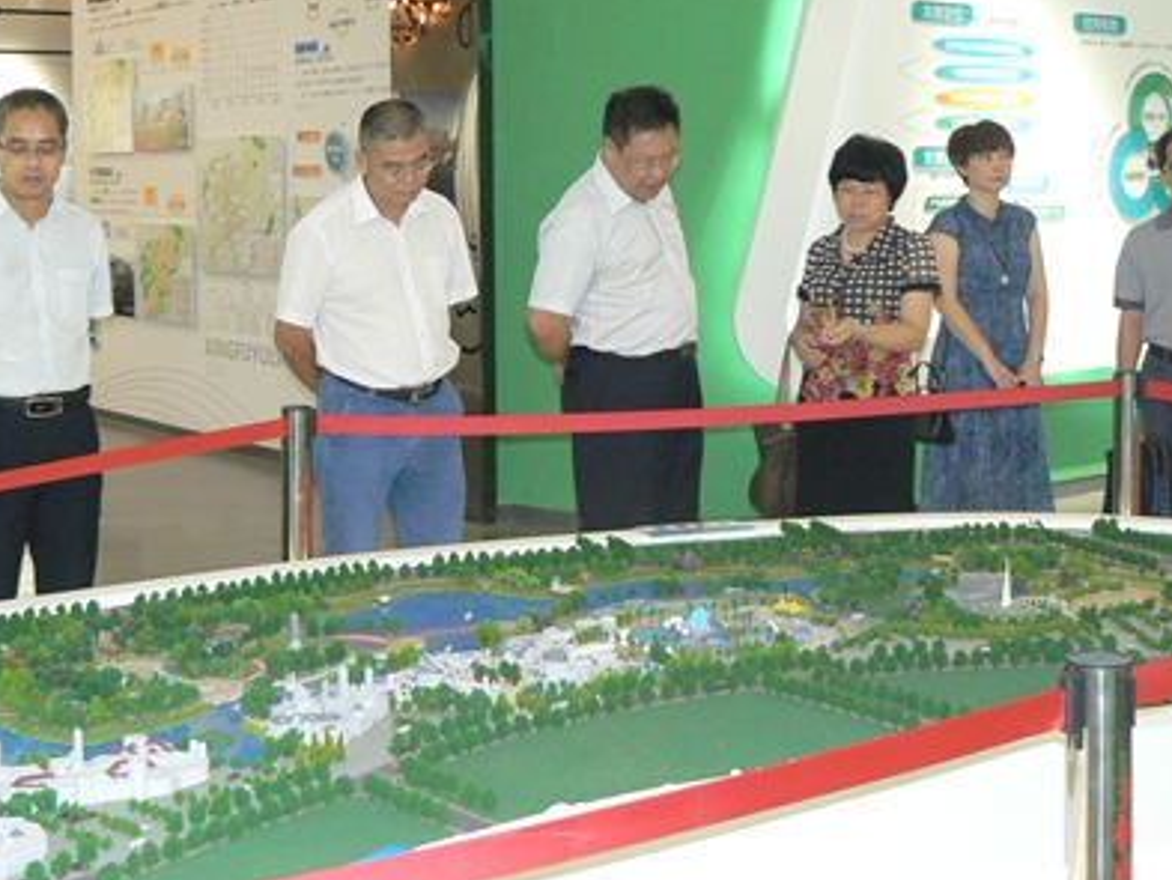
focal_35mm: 55
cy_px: 268
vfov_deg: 26.4
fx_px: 1863
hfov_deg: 34.8
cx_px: 456
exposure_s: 1/30
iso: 250
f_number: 2.8
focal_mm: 6
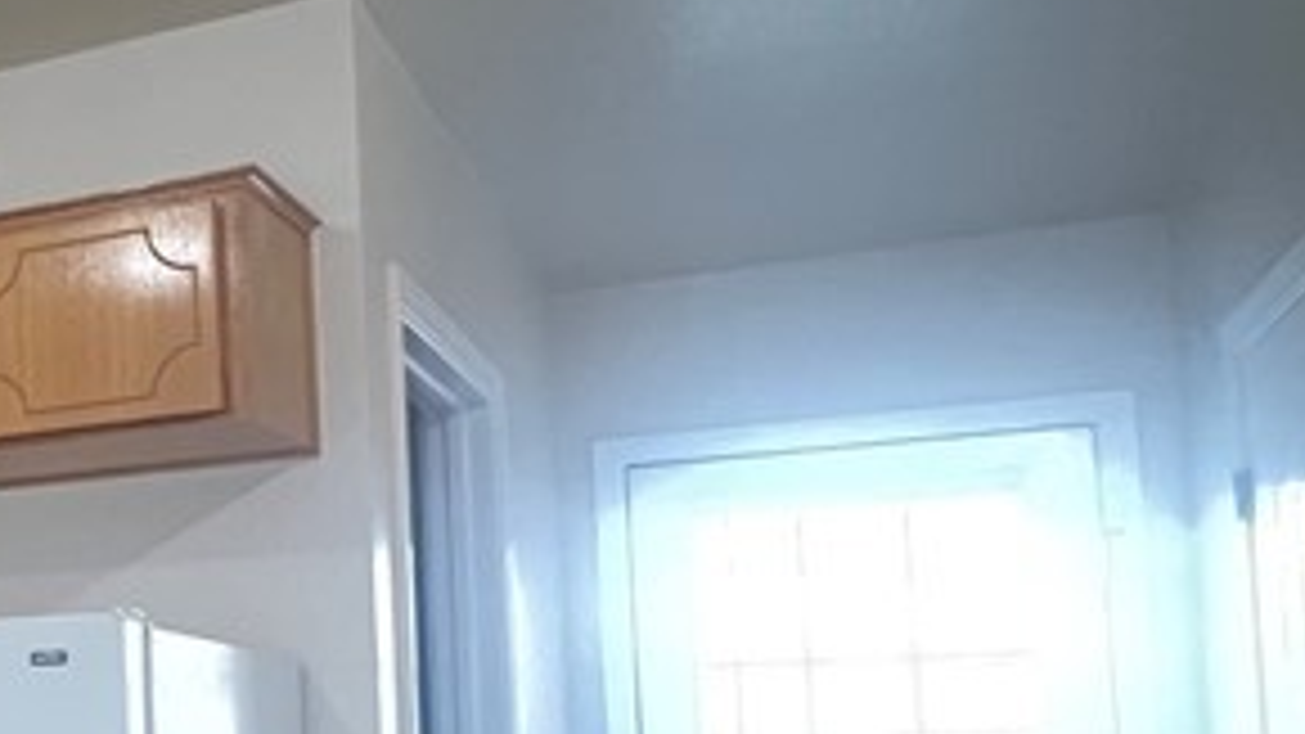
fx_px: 1730
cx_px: -351
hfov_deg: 32.3
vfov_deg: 23.4
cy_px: 648
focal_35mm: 50
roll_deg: +1.1
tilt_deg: +3.0
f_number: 1.8
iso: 640
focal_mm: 1.57
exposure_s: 1/60
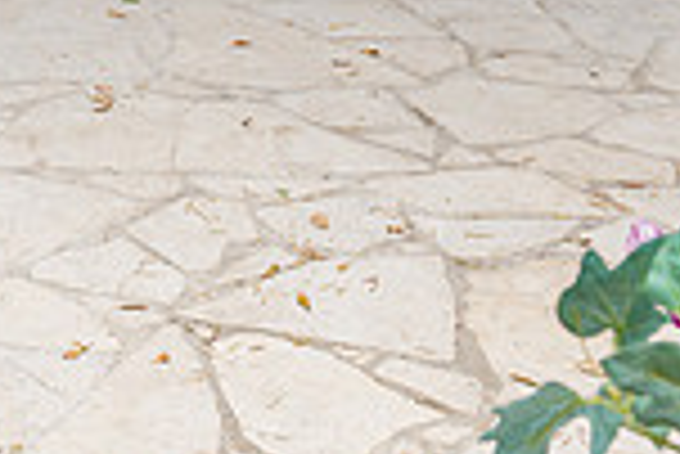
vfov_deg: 12.8
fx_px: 1853
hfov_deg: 19.1
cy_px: -351
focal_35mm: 98
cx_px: -228
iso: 200
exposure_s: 1/200
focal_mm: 24
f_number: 5
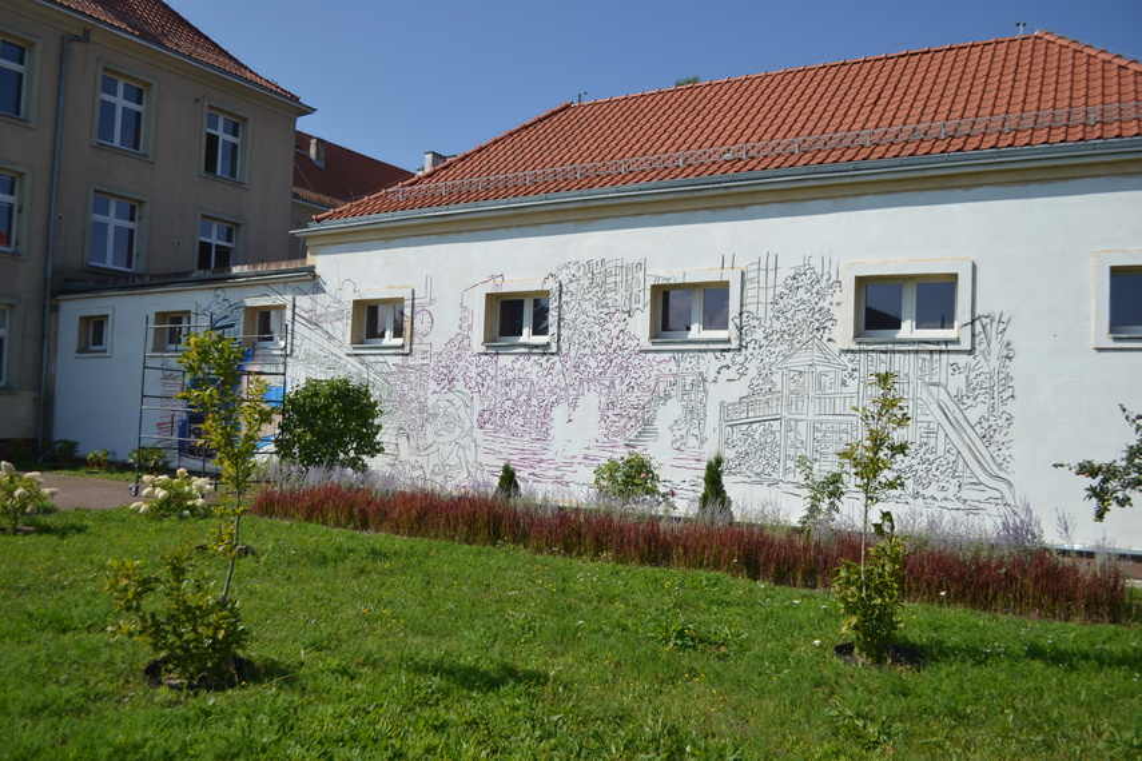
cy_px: 380
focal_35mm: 27
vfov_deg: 47.9
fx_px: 856
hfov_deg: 67.4
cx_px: 571
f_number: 3.5
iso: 100
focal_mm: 18
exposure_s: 1/1250
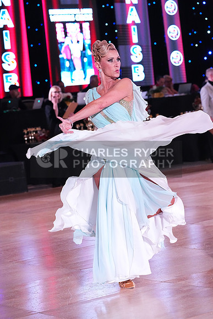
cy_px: 160
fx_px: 869
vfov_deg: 20.8
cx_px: 106
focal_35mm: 98
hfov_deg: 14.0
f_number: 5
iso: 8000
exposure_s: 1/400
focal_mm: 98
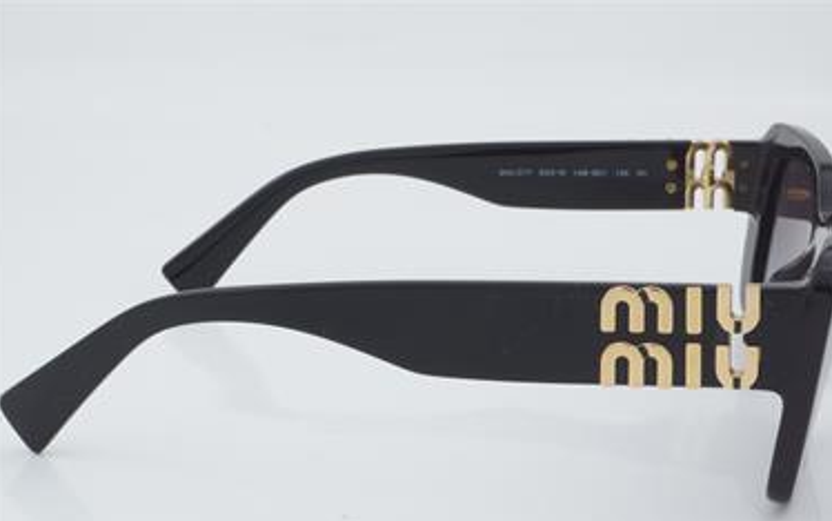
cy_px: 294
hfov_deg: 28.0
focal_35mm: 74
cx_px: 432
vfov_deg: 17.7
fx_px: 1668
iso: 100
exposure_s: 1/3
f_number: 32
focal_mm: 45
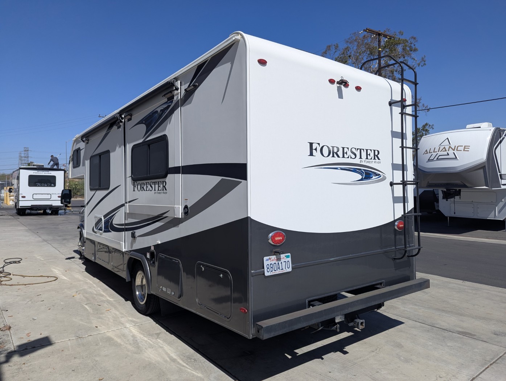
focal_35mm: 24
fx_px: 351
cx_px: 253
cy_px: 190
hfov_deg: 71.5
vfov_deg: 56.9
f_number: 1.85
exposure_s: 1/3774
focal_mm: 6.81
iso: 52
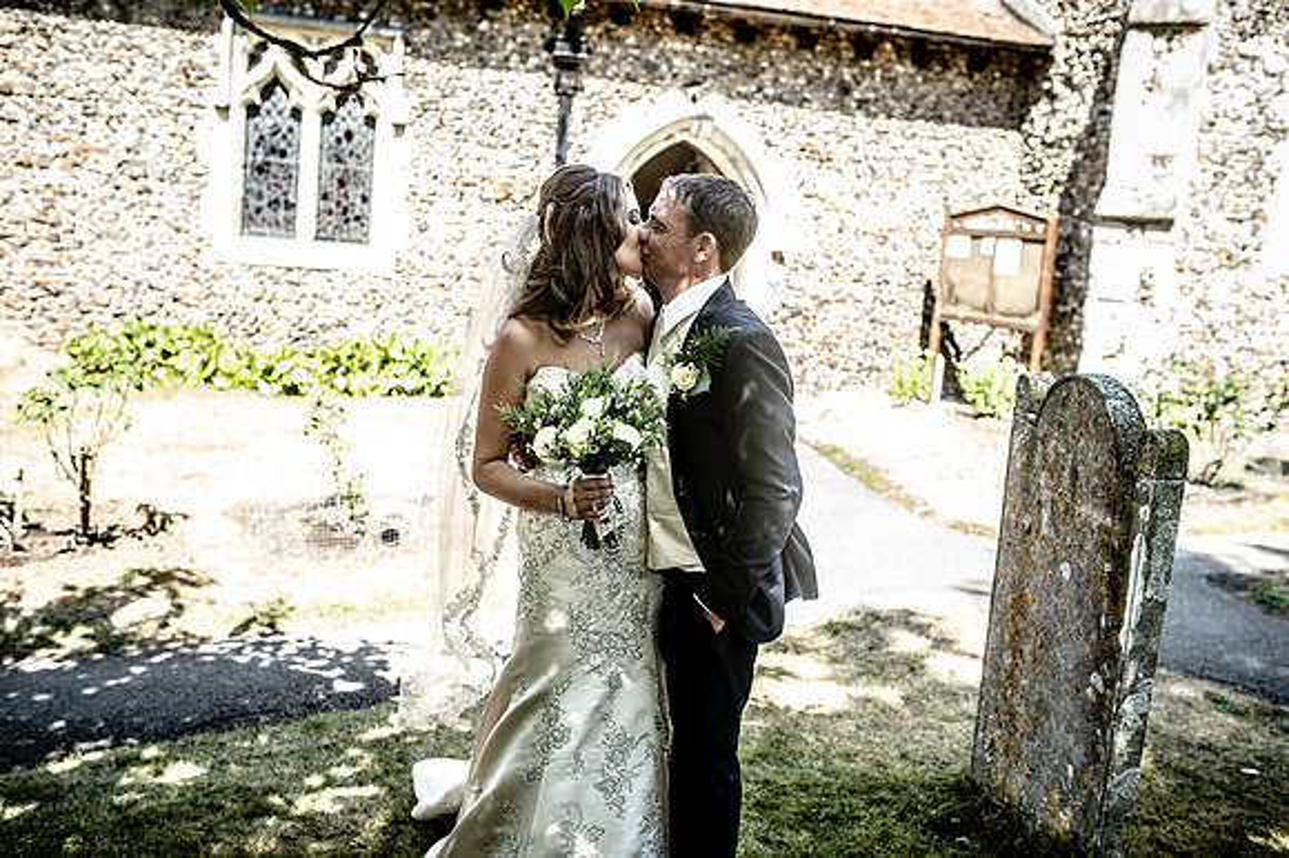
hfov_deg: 54.5
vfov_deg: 37.8
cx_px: 644
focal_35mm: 35
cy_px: 429
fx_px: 1252
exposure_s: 1/160
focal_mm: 35
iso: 100
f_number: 3.2
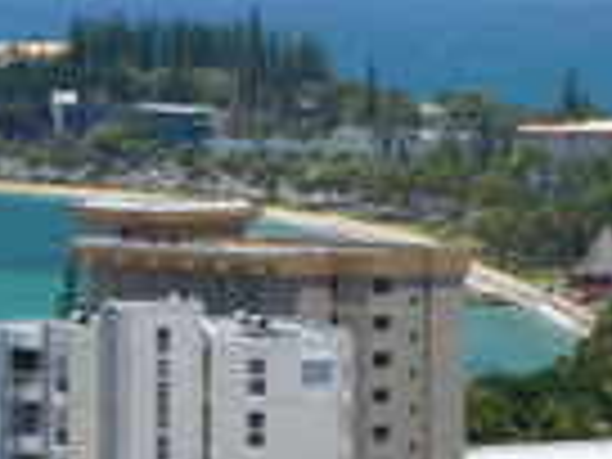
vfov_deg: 4.6
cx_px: 302
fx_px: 5764
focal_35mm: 326
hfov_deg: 6.1
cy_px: 130
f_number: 5.6
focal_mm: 18.2
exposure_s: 1/500
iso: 80
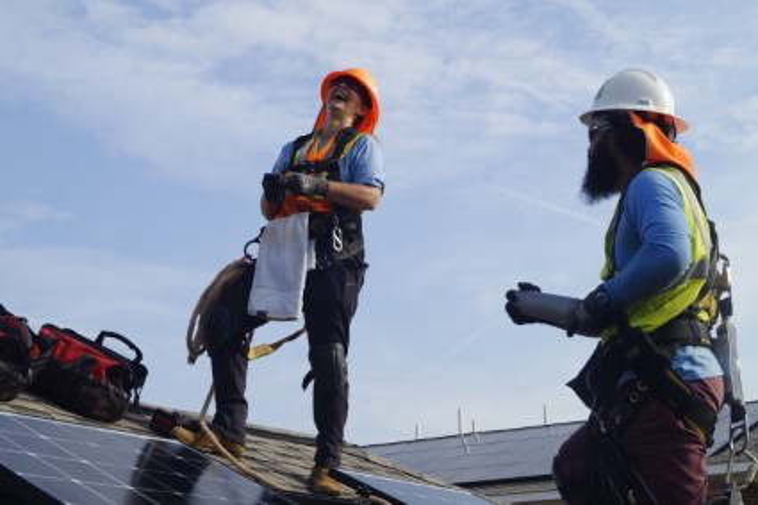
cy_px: 252
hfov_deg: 37.9
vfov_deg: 25.7
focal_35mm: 52
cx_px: 379
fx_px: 1105
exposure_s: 1/125
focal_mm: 35
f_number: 11
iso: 100
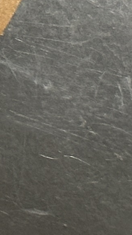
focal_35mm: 366
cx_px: -477
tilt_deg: -81.6
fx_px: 2277
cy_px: -308
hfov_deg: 3.1
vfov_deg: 5.7
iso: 200
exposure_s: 1/60
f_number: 1.78
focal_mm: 6.86
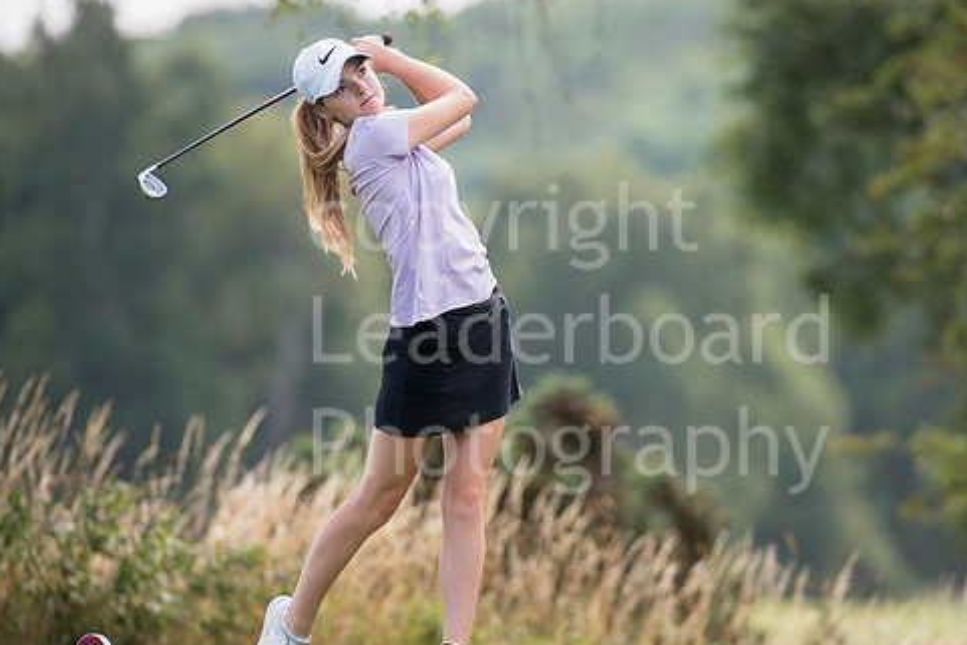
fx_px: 9726
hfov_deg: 5.7
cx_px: 573
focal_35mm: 362
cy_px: 349
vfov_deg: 3.8
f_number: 4
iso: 400
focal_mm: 300
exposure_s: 1/2000
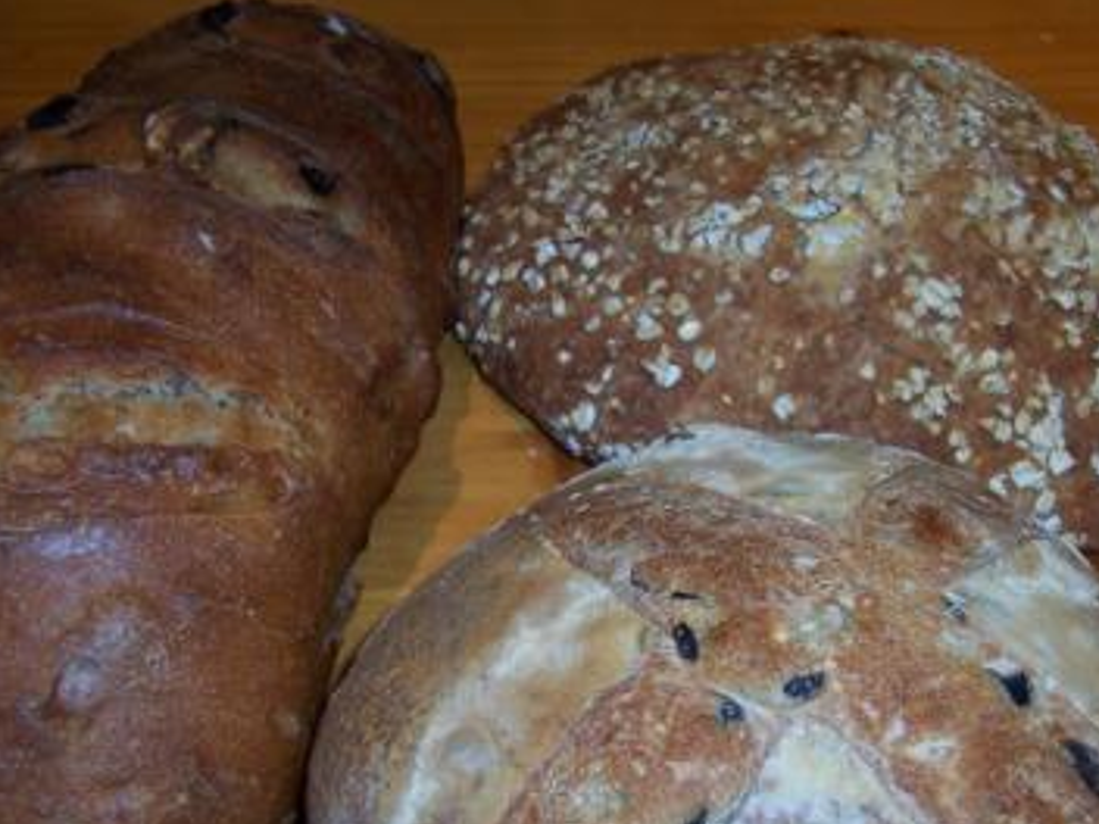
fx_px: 1333
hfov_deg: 44.8
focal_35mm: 42
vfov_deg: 34.2
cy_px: 518
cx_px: 565
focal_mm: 5.5
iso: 80
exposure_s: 1/60
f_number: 2.8
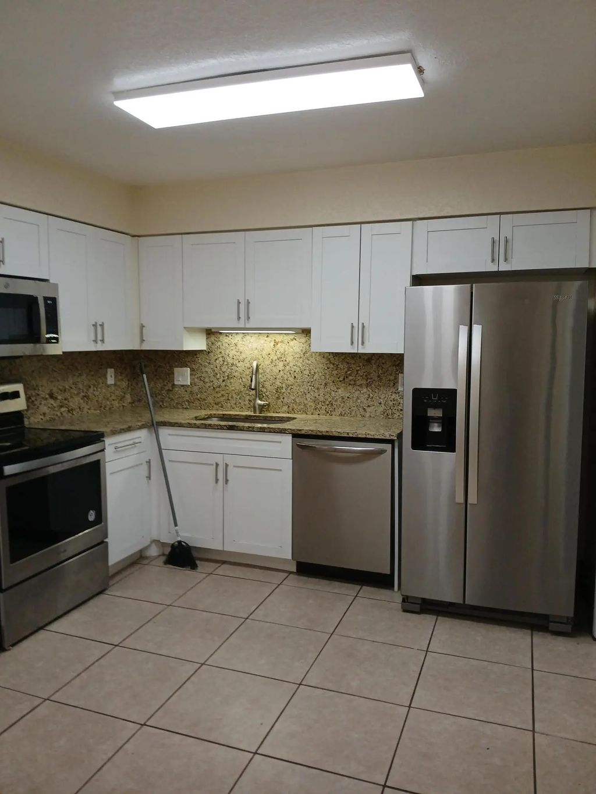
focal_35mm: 26
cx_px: 298
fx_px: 597
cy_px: 397
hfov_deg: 53.1
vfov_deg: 67.3
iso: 64
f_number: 1.8
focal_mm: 3.98
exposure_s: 1/60
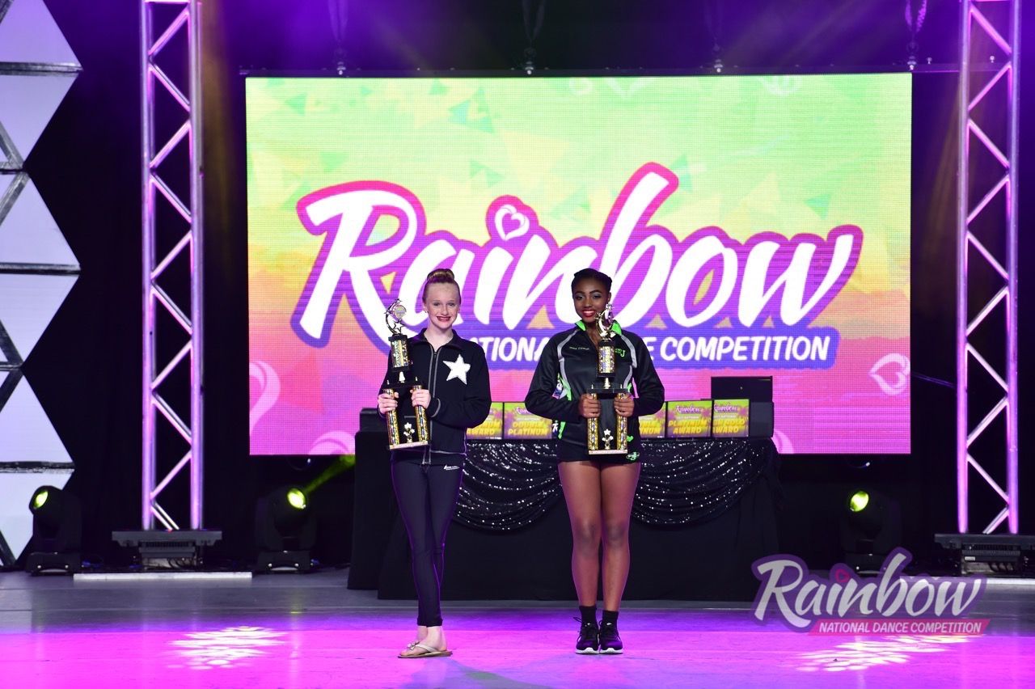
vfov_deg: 6.9
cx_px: 518
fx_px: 5747
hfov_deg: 10.3
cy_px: 344
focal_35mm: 200
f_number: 2.8
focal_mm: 200
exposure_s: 1/200
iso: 1250
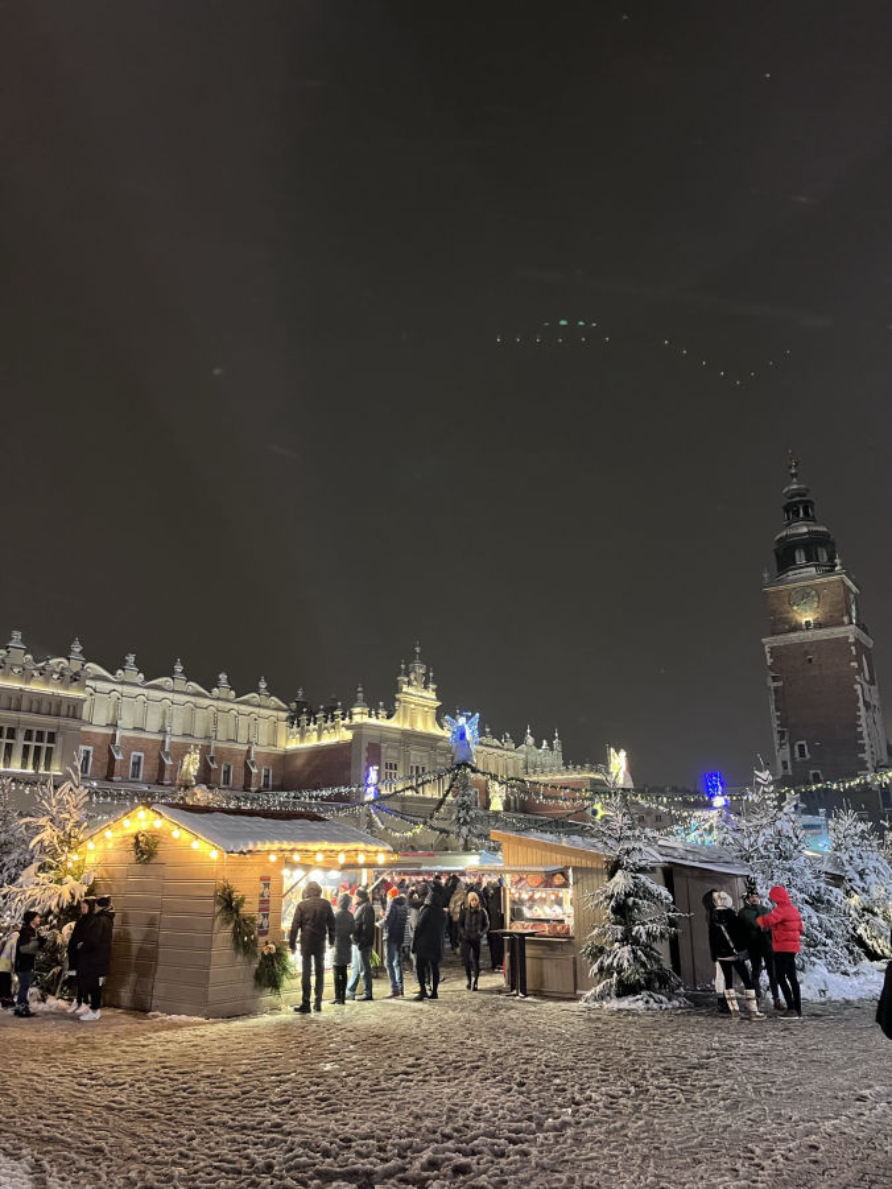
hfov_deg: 53.1
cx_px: 446
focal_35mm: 26
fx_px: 893
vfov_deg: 67.3
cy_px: 594
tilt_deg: +16.6
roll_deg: +1.4
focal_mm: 5.1
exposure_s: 1/25
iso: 500
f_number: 1.6
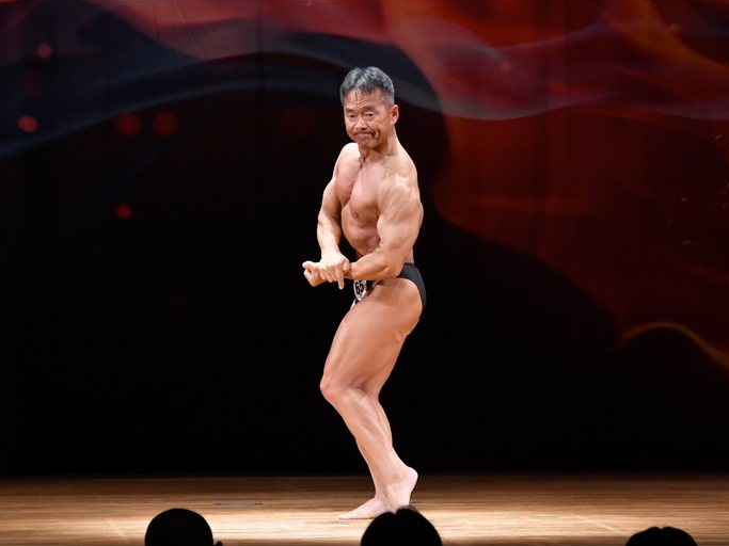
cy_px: 273
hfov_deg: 7.1
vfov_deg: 5.3
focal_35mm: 278
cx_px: 378
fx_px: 5854
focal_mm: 170
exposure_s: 1/400
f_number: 5.6
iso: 4000
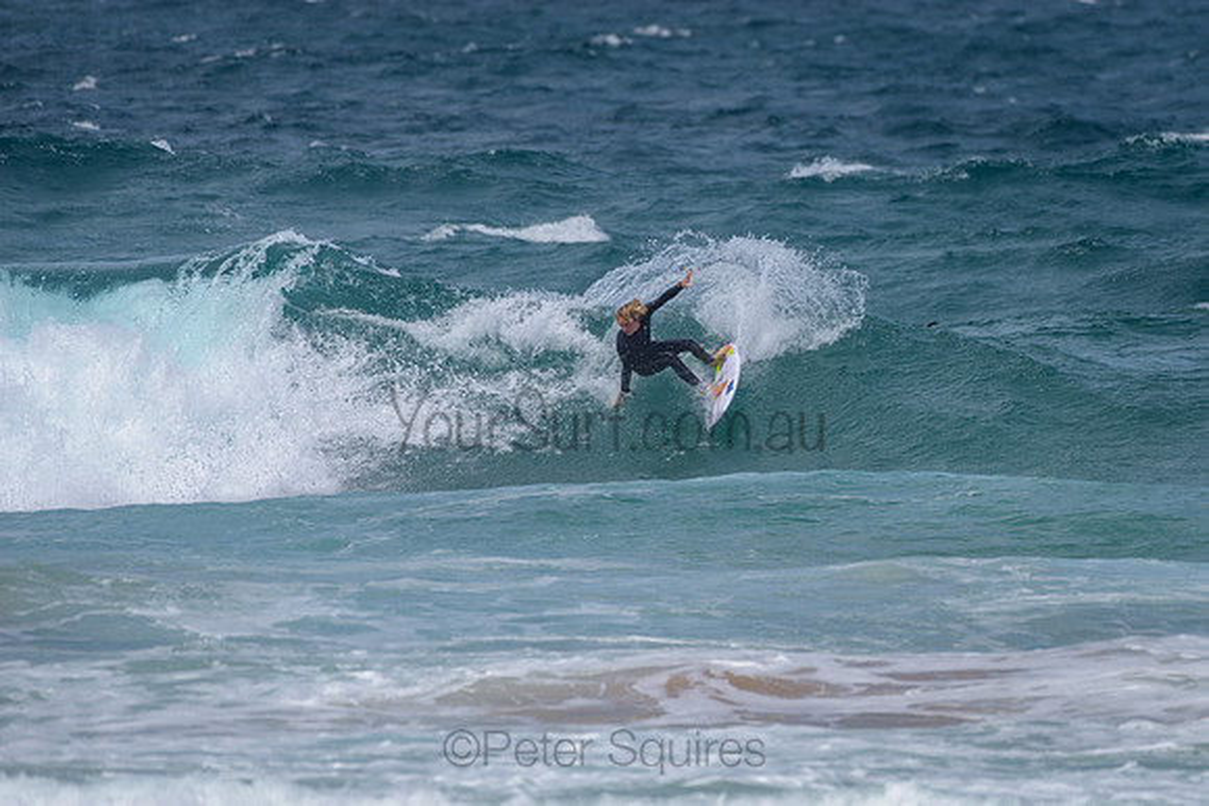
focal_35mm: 613
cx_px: 742
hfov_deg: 3.4
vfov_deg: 2.2
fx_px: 20602
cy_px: 353
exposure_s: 1/2000
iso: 100
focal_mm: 500
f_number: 5.6
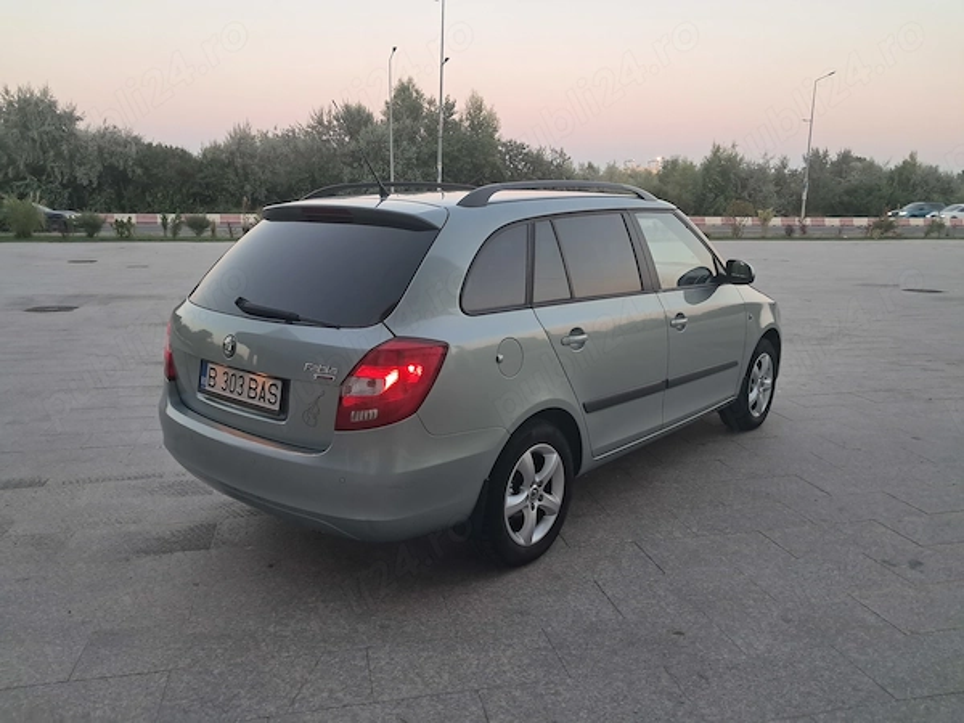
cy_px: 362
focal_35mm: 27
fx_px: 752
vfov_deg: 51.4
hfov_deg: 65.3
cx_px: 482
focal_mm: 4
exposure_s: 1/60
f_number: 1.8
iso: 160
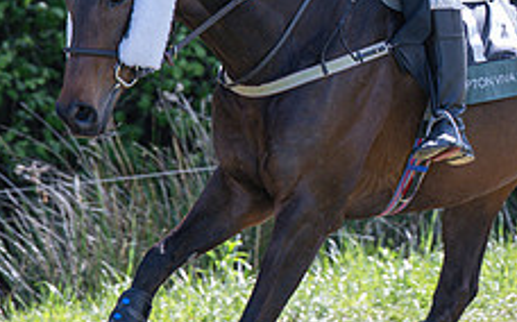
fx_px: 7108
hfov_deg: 4.2
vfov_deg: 2.6
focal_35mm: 505
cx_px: 458
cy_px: 26
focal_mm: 125
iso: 400
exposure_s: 1/800
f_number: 4
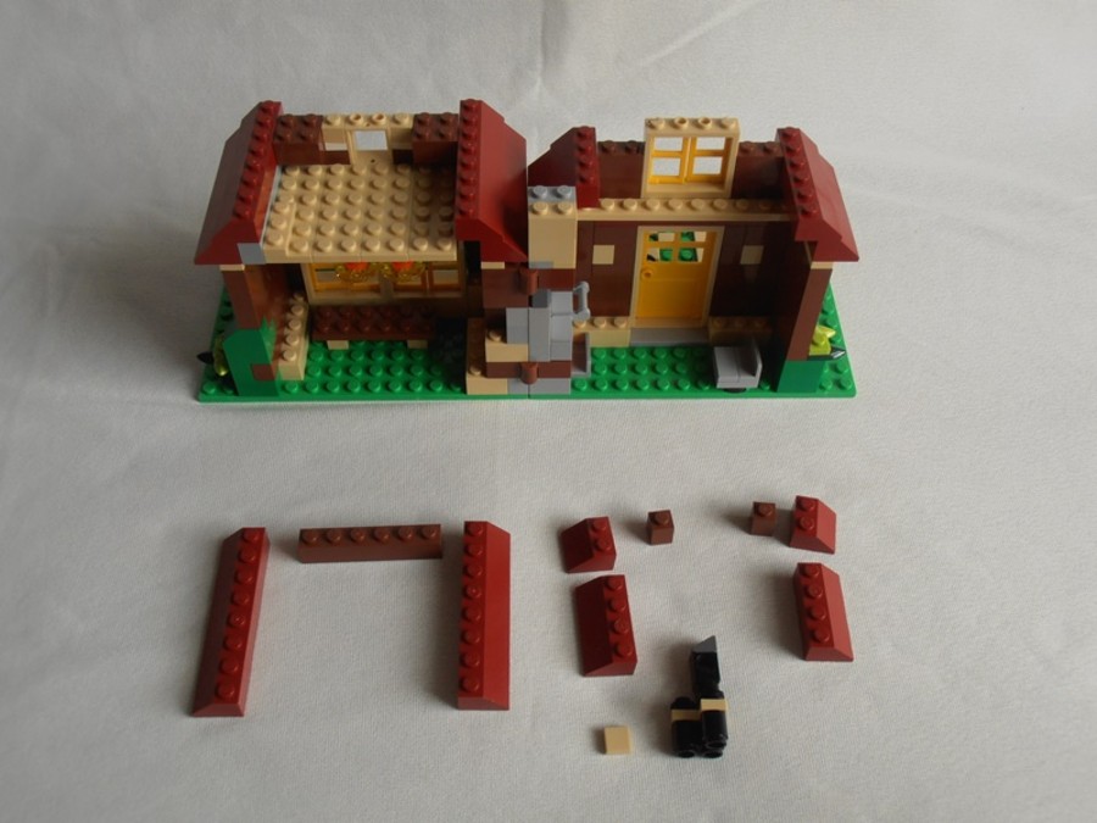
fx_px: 1173
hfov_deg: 50.1
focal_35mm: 37
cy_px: 412
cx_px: 548
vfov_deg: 38.7
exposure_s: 1/80
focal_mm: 6.61
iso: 80
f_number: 3.9
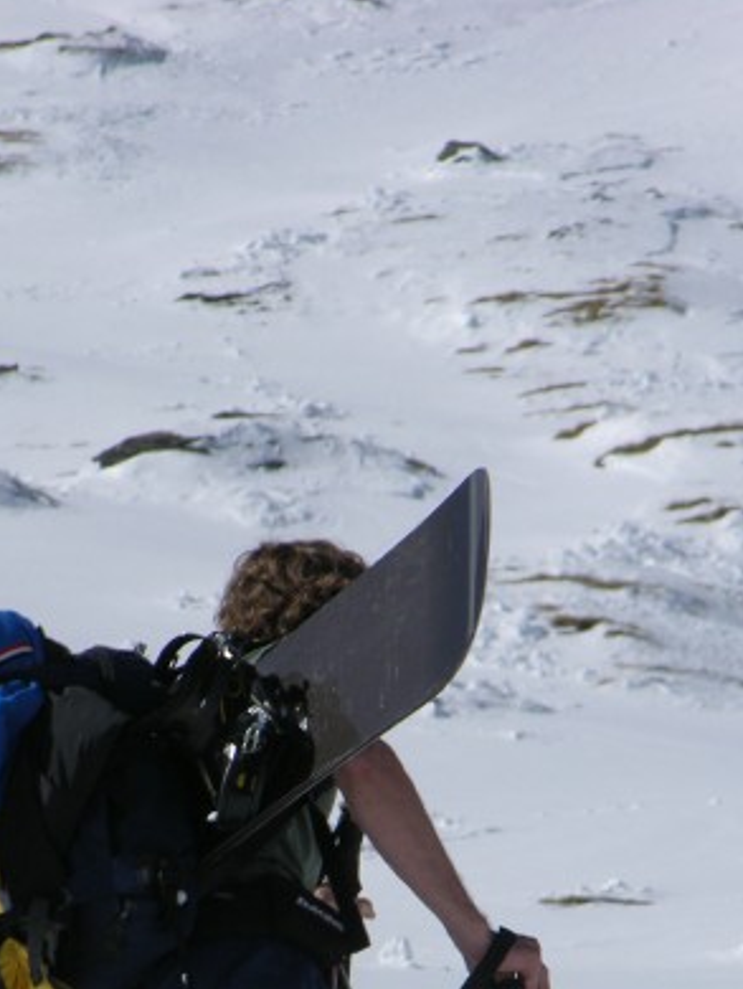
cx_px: 340
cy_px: 910
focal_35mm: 551
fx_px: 15752
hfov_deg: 2.7
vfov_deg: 3.6
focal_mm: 71.2
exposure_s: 1/493
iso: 50
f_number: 7.4
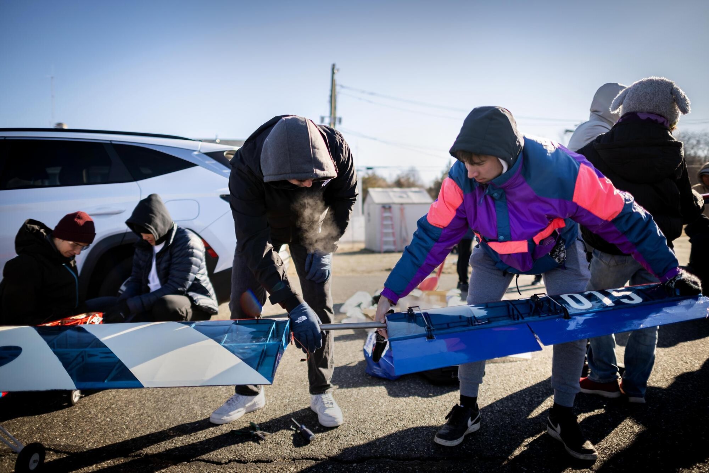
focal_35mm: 24
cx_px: 354
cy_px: 236
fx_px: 473
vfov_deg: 53.1
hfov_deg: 73.7
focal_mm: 24
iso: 160
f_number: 1.4
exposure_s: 1/4000
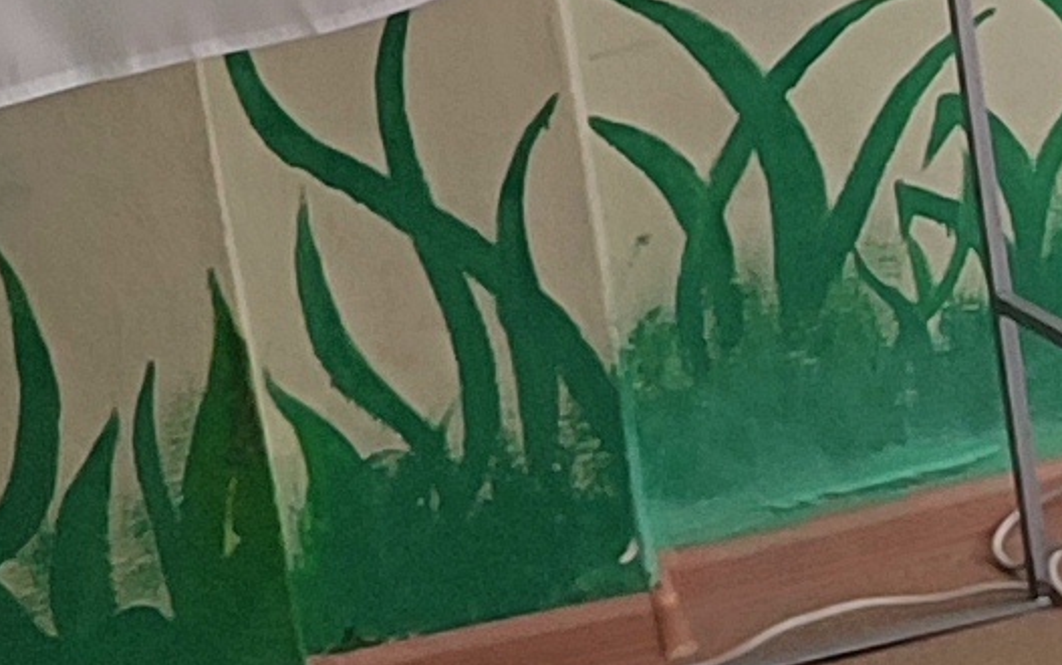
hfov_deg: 9.8
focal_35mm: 201
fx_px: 5821
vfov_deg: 6.5
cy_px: 298
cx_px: 2005
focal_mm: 6.04
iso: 50
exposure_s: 1/175
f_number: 1.9
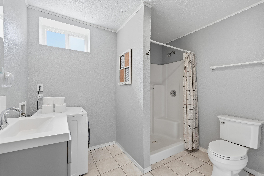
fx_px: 117
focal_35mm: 16
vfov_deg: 73.7
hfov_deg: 96.7
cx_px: 132
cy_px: 88
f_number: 8
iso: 100
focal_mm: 16
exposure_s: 1/40
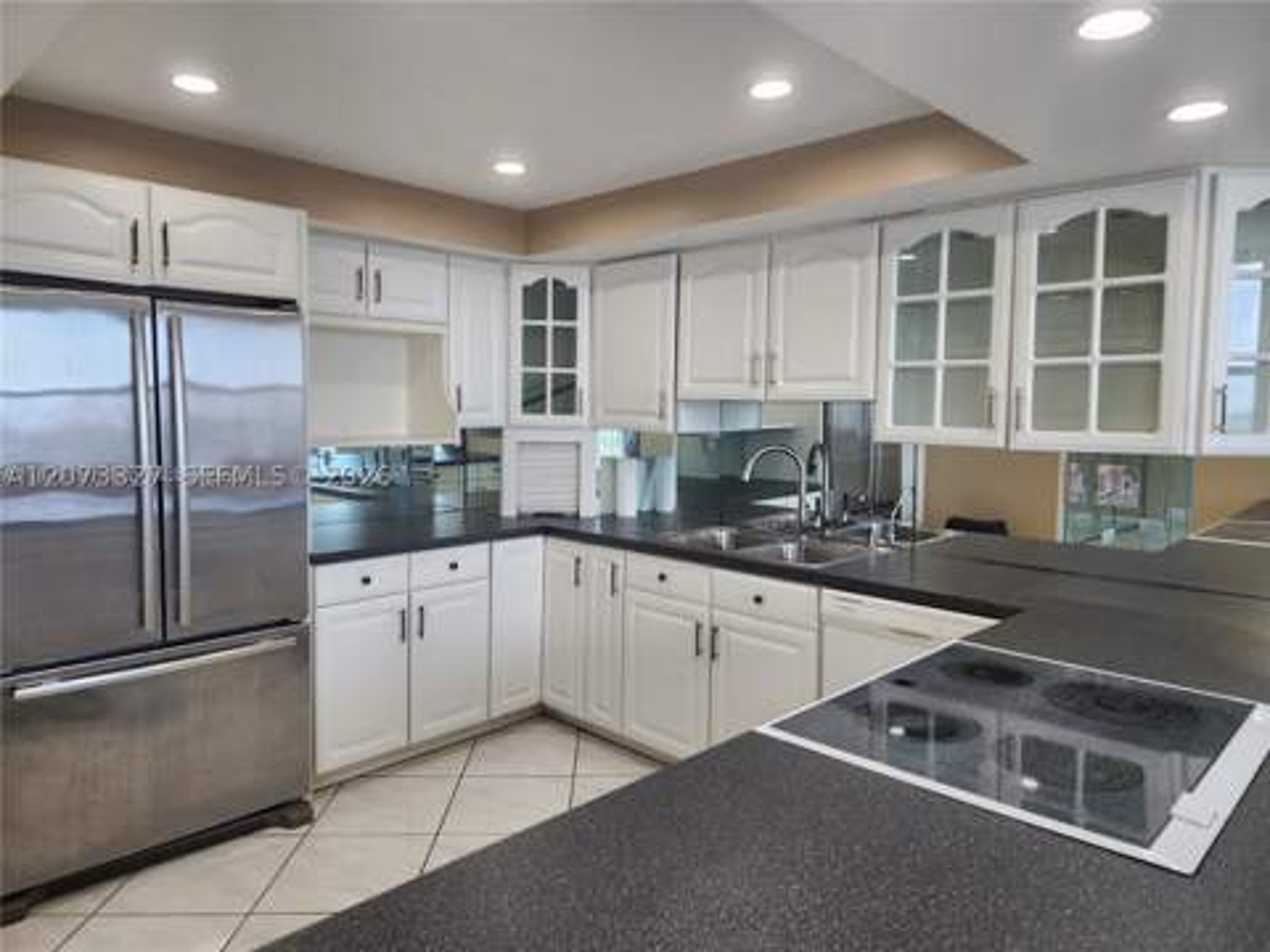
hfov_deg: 73.9
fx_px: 844
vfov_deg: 58.9
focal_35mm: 23
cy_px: 476
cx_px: 635
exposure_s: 1/120
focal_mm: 6.4
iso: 80
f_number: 1.8
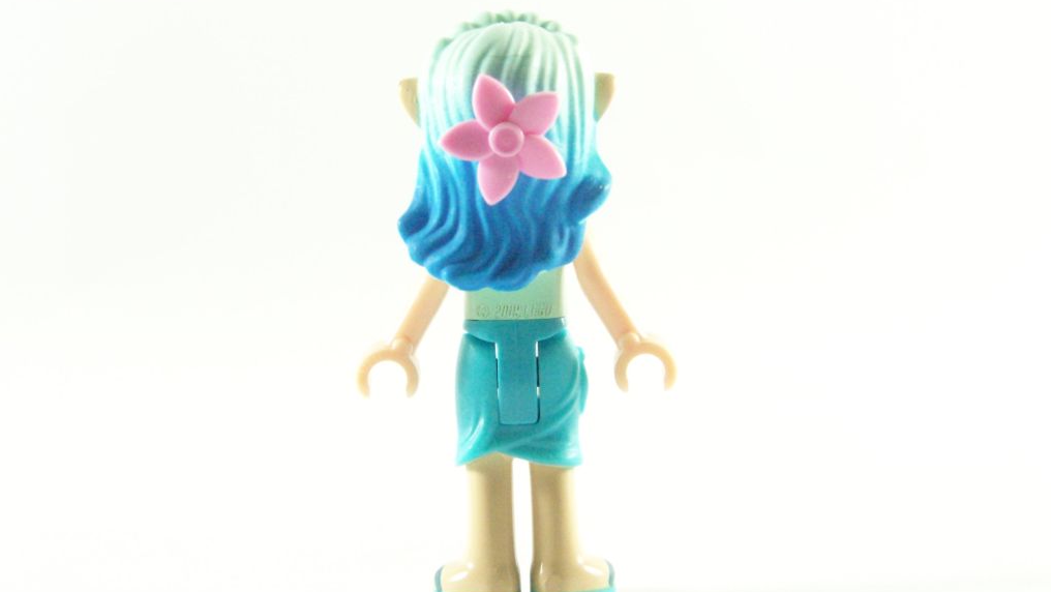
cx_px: 529
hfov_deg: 23.7
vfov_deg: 13.5
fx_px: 2509
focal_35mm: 90
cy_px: 317
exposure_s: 1/60
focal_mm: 13.7
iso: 400
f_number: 4
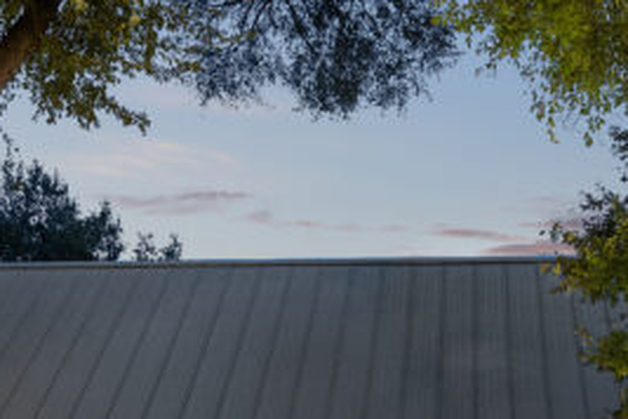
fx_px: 1204
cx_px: 423
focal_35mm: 69
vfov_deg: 16.8
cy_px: 721
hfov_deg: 29.0
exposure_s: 1.3
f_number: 4
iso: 500
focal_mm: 18
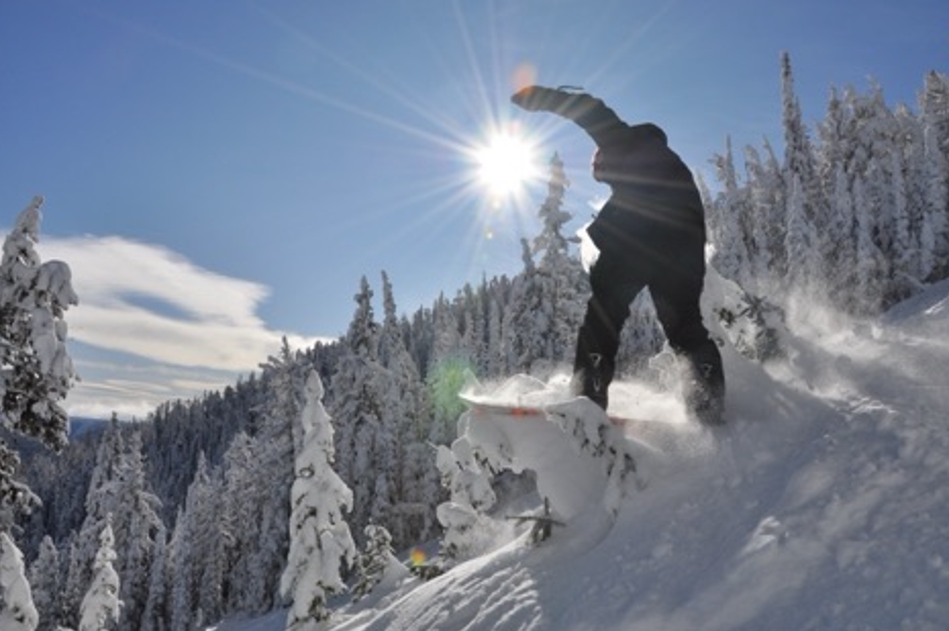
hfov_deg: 58.0
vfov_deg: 40.4
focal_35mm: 33
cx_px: 476
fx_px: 856
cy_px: 309
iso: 200
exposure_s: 1/800
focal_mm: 21
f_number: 16
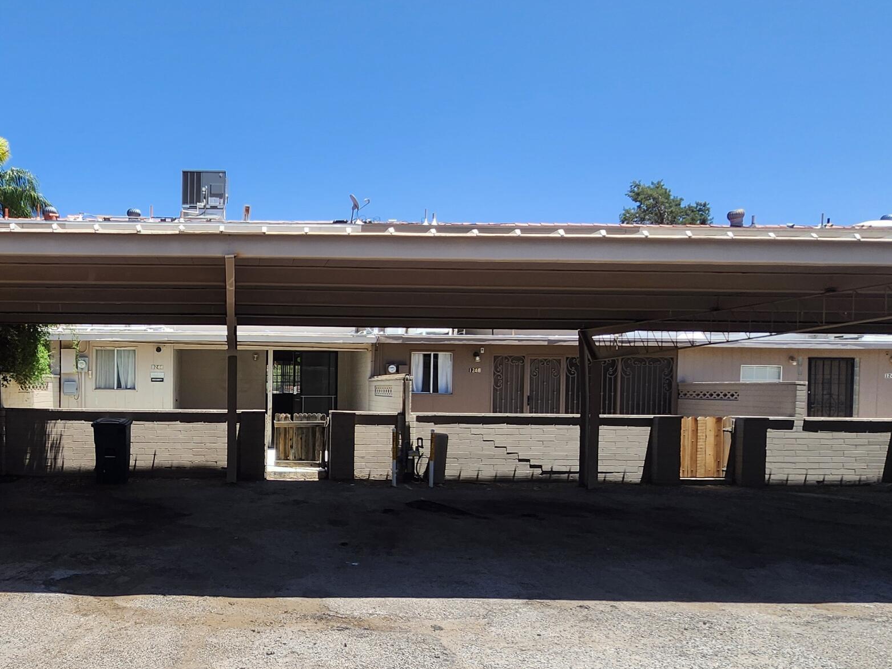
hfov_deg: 66.2
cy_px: 404
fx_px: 644
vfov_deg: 54.4
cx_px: 253
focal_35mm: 25
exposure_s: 1/1148
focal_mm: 1.74
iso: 40
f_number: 2.2
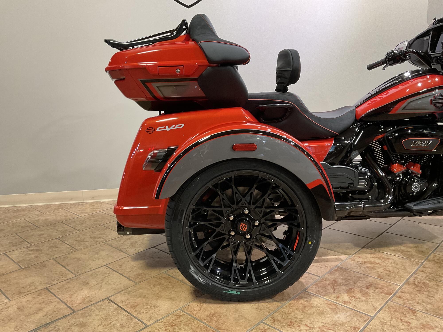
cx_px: 222
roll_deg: +1.7
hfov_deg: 61.7
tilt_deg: -11.0
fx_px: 371
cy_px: 166
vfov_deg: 48.2
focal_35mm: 29
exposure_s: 1/60
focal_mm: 3
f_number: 1.8
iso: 125
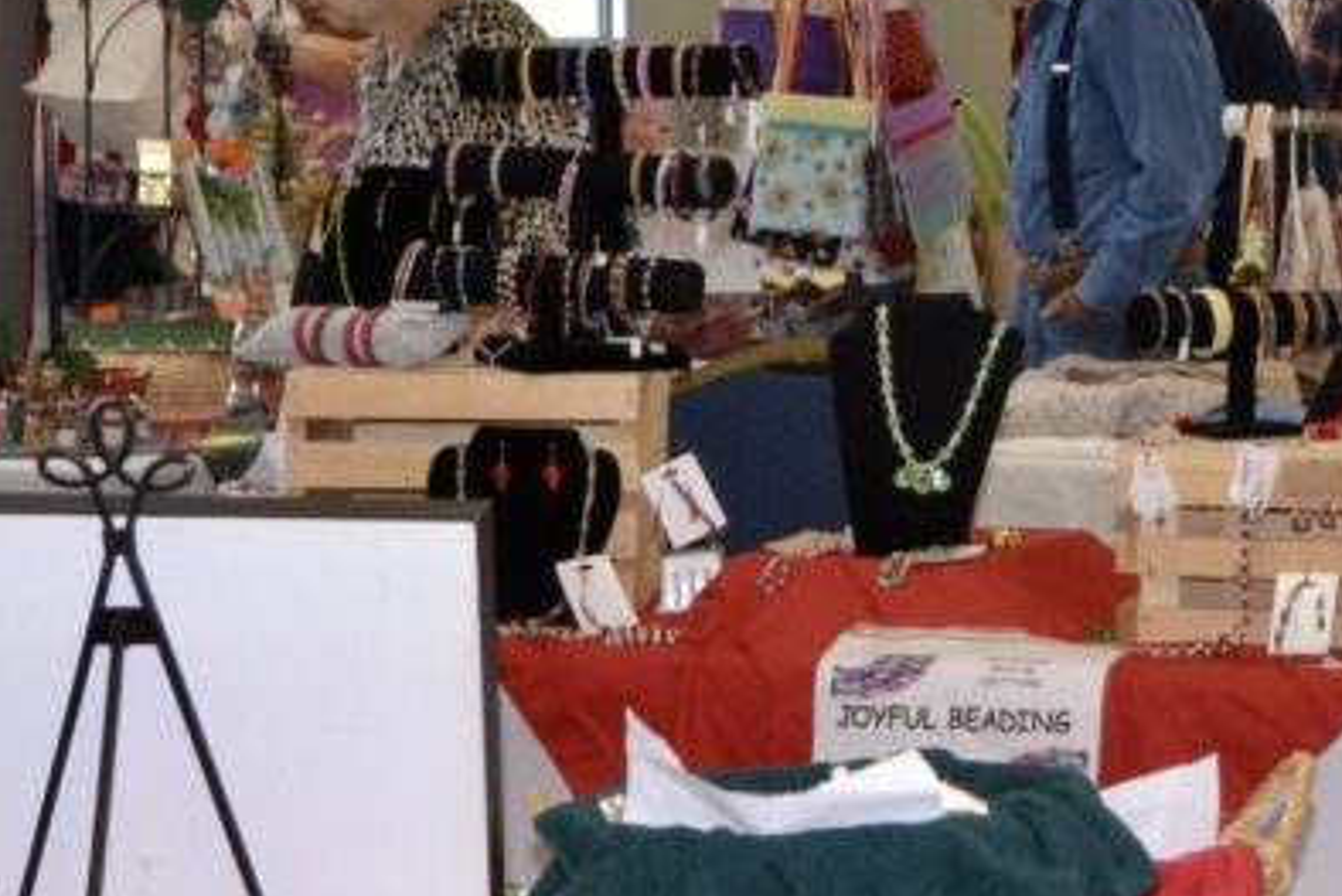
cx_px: 1247
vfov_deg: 12.3
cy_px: 249
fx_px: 4139
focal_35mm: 111
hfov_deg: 18.1
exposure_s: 1/60
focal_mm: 38
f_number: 20
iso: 2200
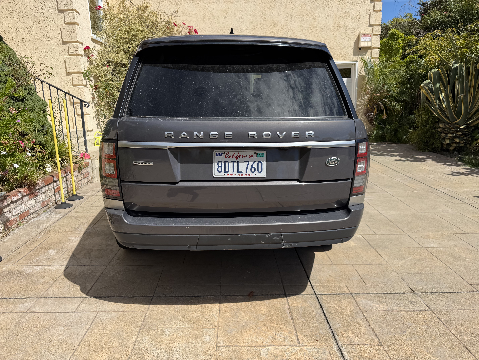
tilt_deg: -9.8
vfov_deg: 56.8
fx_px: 332
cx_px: 240
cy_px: 180
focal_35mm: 24
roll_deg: +1.8
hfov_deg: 71.6
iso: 80
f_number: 1.78
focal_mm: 6.76
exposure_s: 1/5319
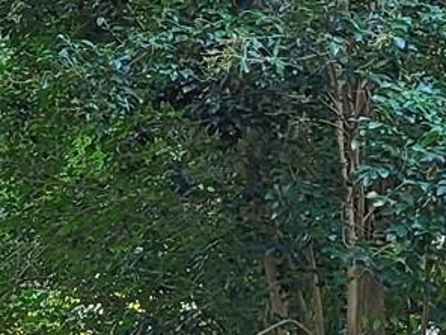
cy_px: 380
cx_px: -313
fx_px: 2319
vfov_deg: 8.2
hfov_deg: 10.4
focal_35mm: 180
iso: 200
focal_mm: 5.4
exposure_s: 1/120
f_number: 1.8
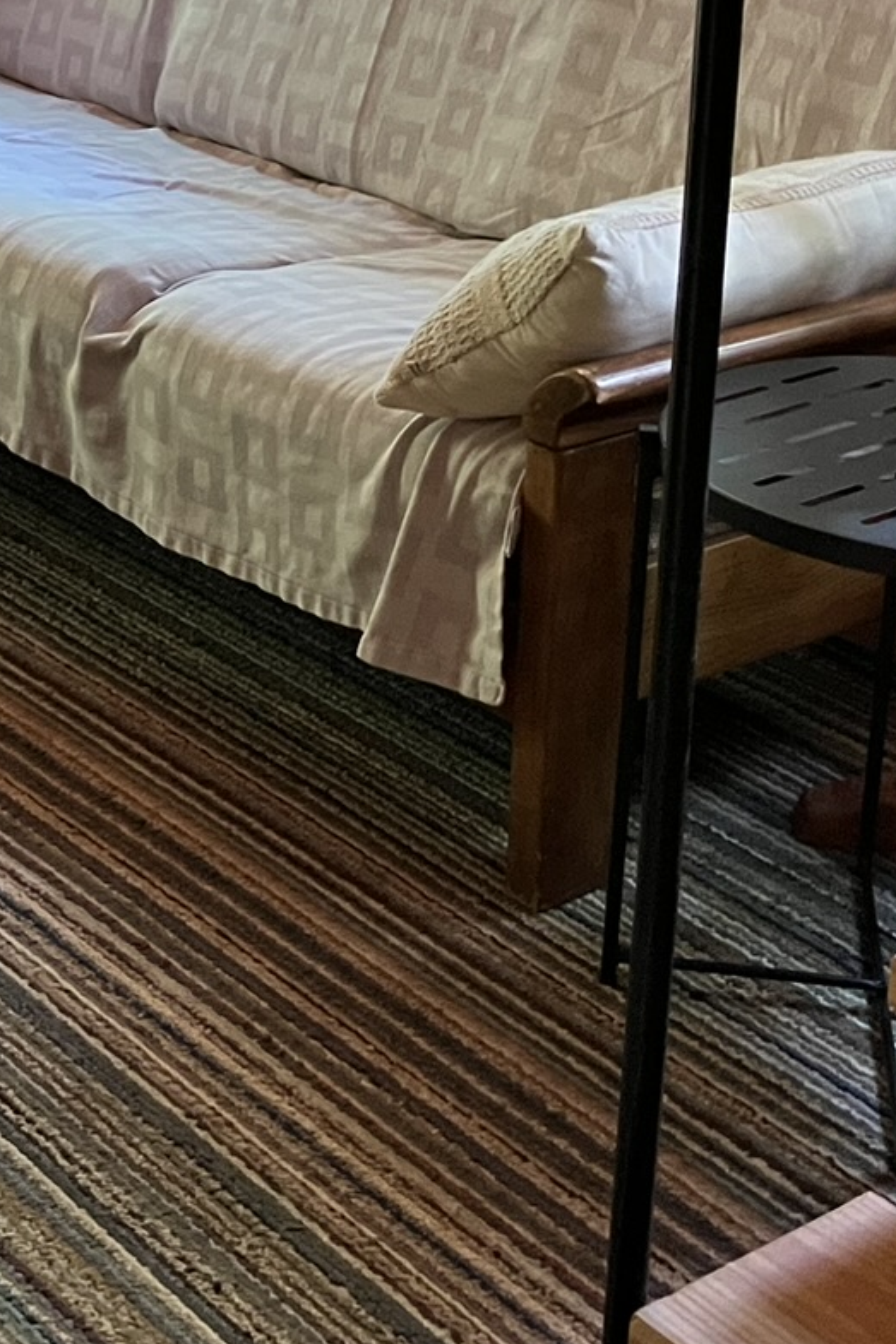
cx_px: -12
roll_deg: -0.1
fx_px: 2838
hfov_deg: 17.5
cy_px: 96
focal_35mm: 76
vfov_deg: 25.7
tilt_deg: -14.2
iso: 400
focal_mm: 3.99
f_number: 1.8
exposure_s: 1/40
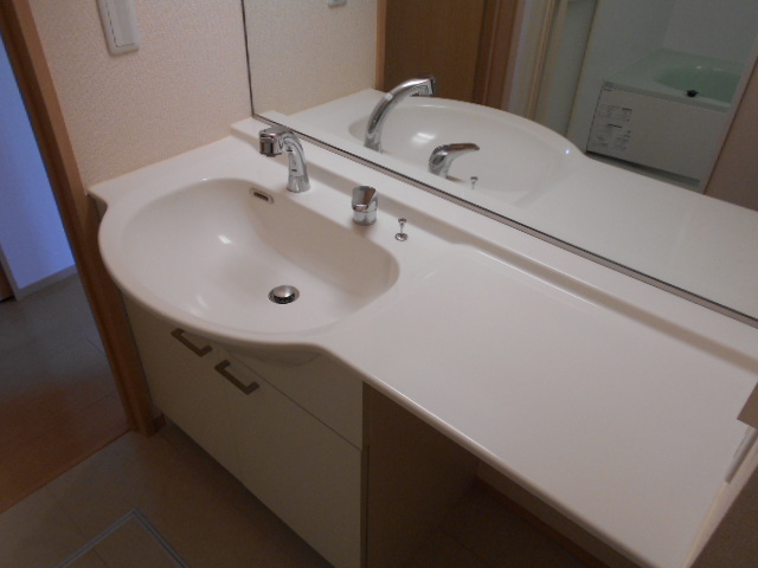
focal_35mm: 26
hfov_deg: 67.3
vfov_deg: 53.1
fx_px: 569
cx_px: 379
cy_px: 284
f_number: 3.2
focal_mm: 4.6
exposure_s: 1/30
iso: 140
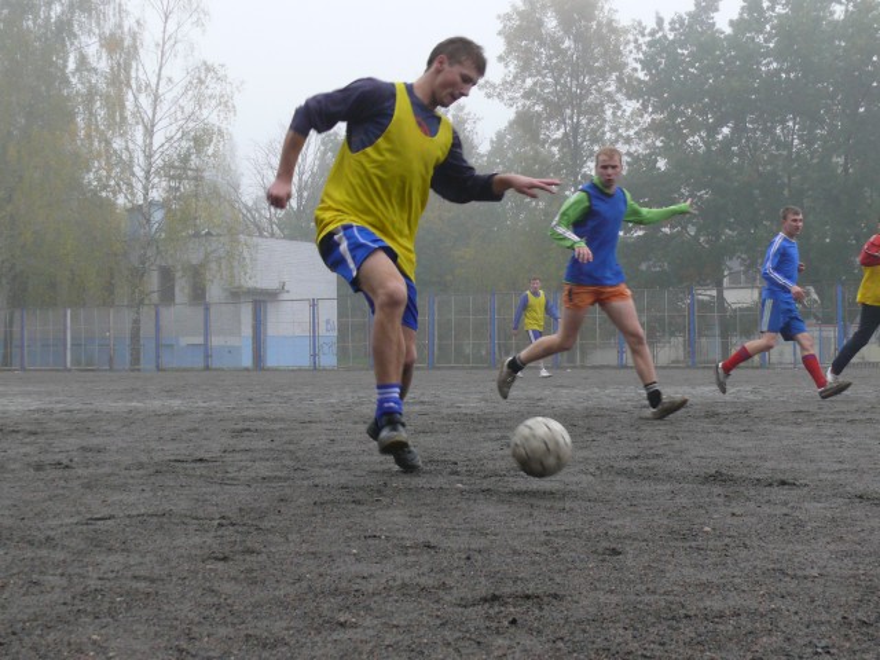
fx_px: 1424
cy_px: 330
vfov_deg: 26.1
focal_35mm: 56
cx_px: 440
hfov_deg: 34.3
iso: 200
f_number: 3.2
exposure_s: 1/200
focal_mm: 9.8
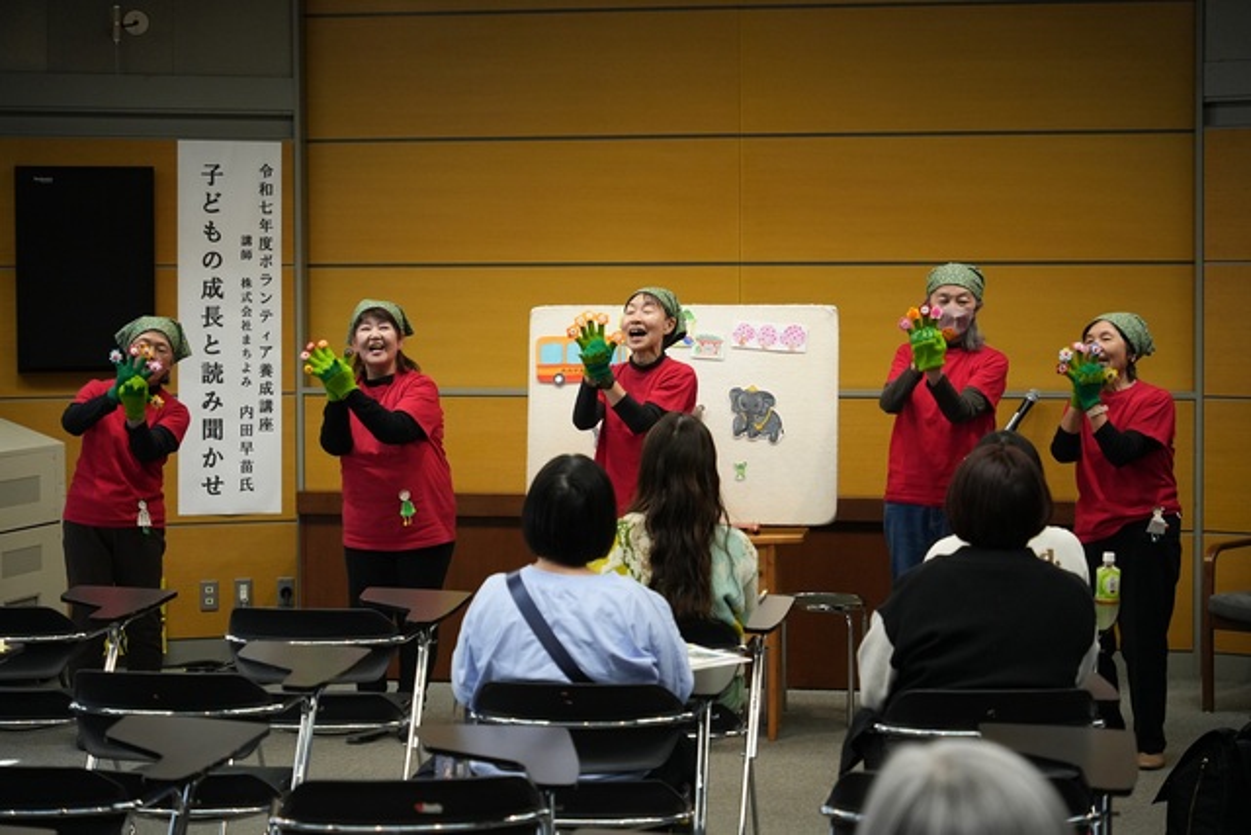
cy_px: 418
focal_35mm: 70
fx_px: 2433
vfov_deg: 19.5
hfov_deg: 28.8
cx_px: 626
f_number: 4
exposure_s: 1/160
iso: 3200
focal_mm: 70
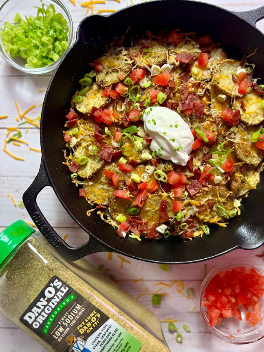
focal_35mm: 26
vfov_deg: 67.3
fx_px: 264
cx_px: 132
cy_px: 176
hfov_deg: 53.1
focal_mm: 5.7
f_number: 1.5
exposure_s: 1/40
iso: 400
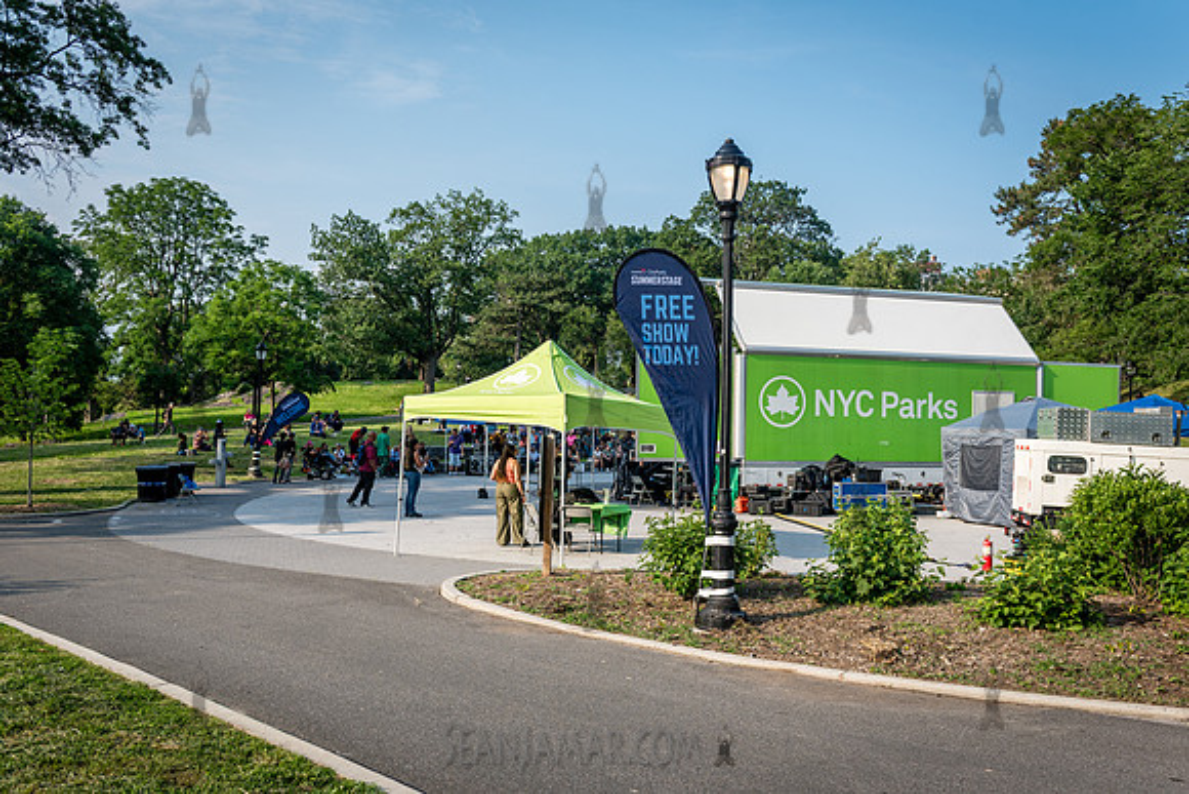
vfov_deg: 42.4
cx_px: 617
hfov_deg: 60.3
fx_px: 1023
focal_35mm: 31
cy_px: 398
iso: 200
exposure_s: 1/800
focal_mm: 29
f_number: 4.5
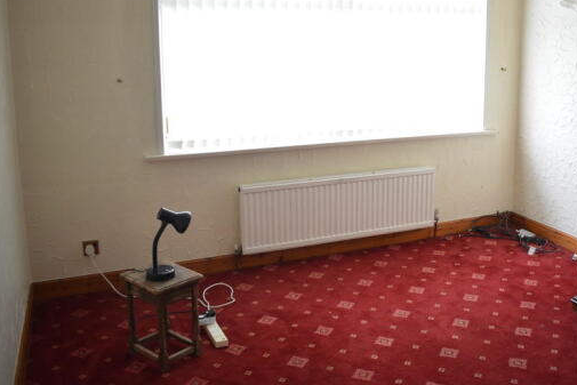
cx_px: 371
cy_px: 141
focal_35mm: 35
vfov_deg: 37.6
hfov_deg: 53.6
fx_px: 561
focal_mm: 18
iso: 400
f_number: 3.5
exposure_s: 1/50
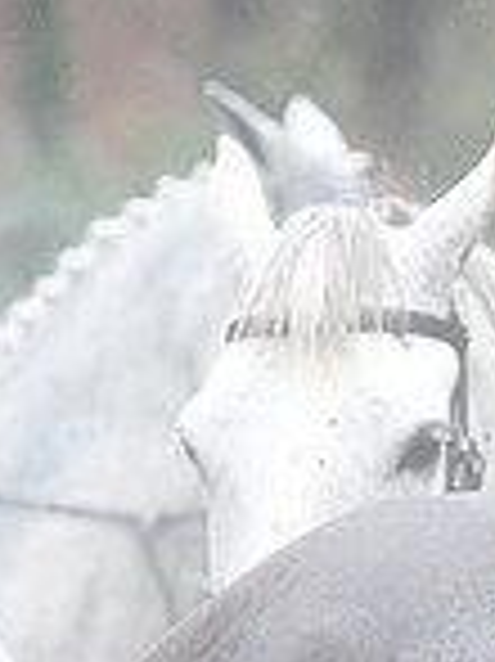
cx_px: 1287
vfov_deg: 5.1
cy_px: 68
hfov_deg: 3.8
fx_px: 7389
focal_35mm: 387
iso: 2500
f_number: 3.5
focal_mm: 102
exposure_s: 1/800
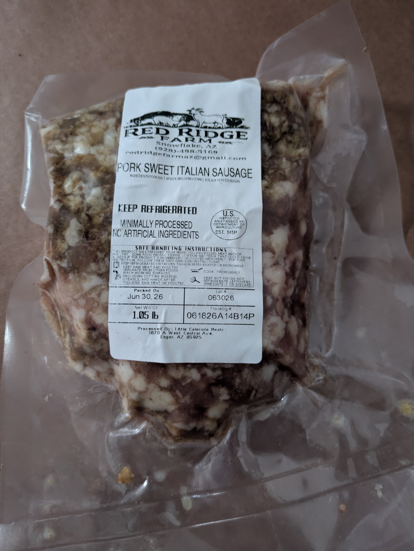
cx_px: 207
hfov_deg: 54.9
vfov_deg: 69.4
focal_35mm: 25
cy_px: 276
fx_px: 398
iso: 1340
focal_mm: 5.43
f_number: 1.89
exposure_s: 1/25
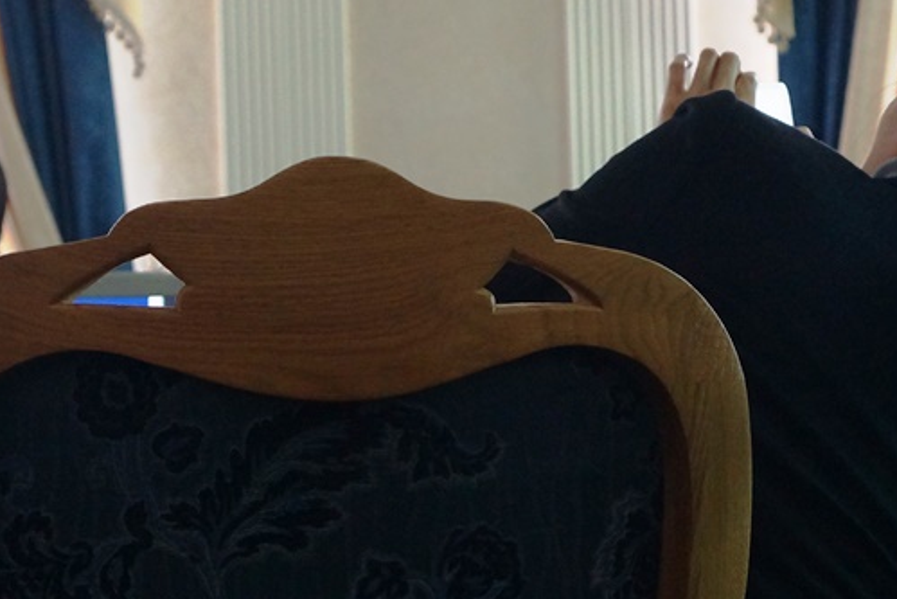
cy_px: 322
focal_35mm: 83
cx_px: 561
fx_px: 2069
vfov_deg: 16.5
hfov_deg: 24.4
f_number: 4
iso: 2000
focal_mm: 27
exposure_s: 1/60
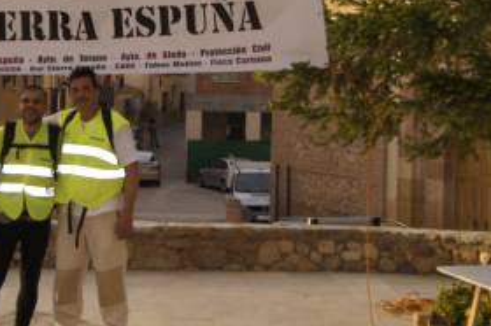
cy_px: 66
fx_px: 1117
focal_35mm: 82
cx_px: 158
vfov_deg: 16.5
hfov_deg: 24.6
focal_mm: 18
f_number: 6.3
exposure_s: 1/160
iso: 200
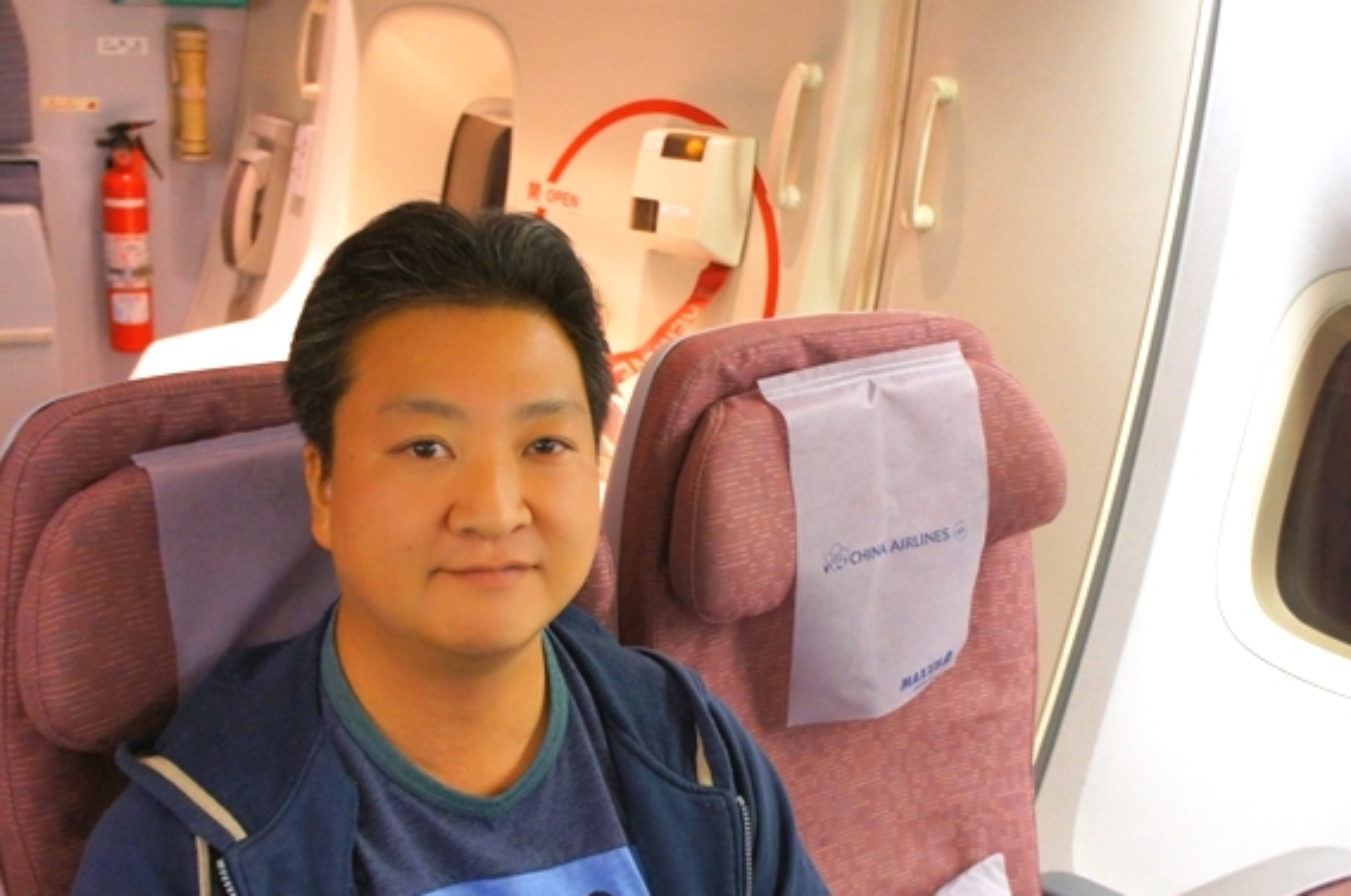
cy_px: 621
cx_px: 780
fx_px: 1424
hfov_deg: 50.6
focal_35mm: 38
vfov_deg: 34.5
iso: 1600
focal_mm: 18
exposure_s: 1/25
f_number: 3.5
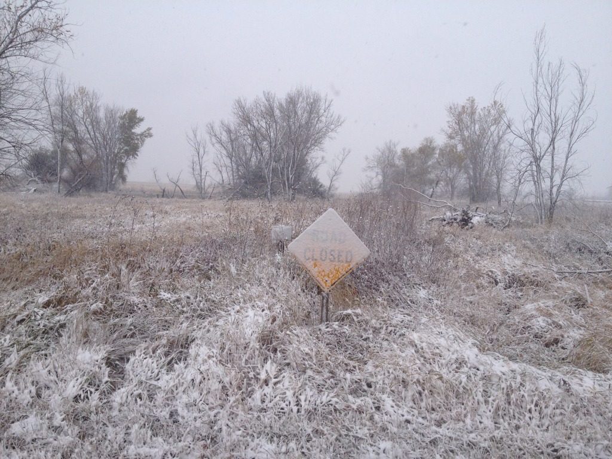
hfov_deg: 52.6
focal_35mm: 35
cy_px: 230
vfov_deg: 40.7
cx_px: 306
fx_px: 619
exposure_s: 1/400
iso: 50
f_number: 2.4
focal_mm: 4.28
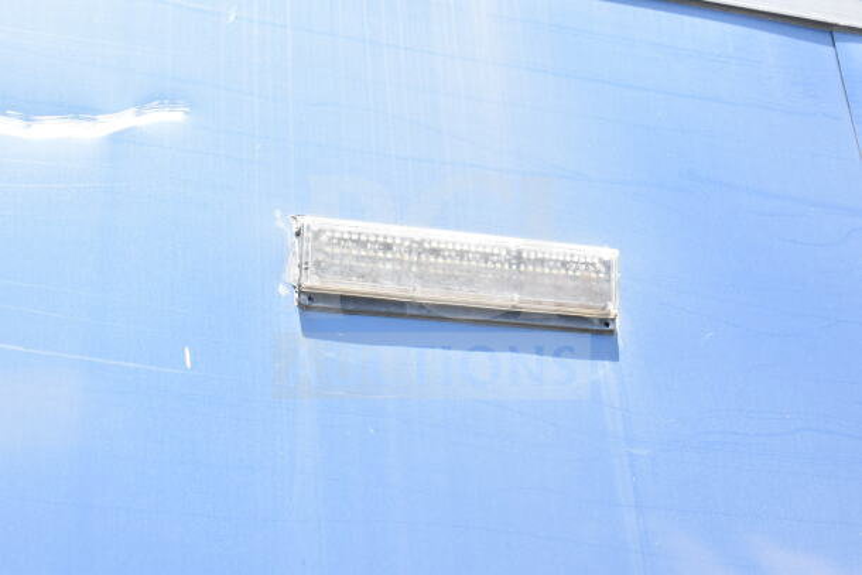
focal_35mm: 60
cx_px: 431
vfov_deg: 22.6
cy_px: 288
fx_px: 1437
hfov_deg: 33.4
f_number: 10
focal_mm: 40
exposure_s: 1/400
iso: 1600
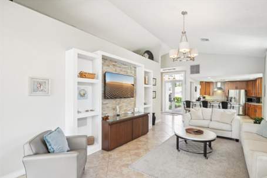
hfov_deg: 89.9
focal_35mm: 18
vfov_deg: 67.4
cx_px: 141
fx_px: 133
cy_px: 93
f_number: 8
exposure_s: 1/15
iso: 400
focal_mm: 17
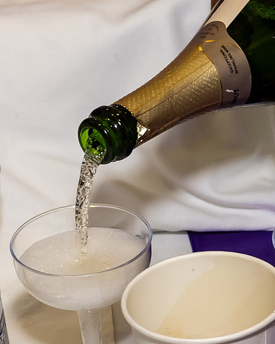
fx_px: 1762
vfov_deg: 11.1
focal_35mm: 173
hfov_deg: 8.9
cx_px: 50
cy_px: 215
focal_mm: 38
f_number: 7.1
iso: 1250
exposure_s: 1/250
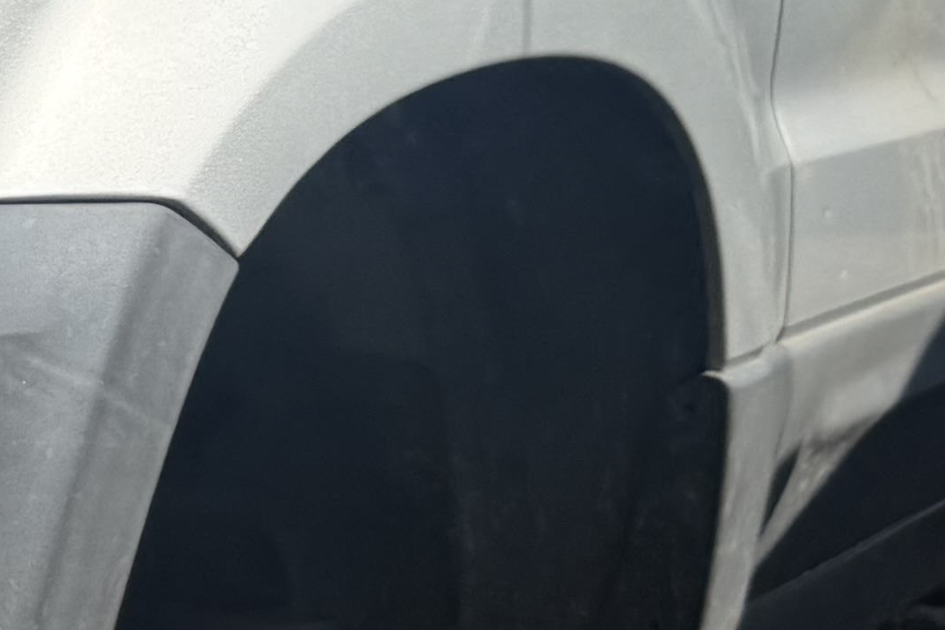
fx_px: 3543
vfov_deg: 10.1
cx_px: -619
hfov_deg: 13.9
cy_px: -46
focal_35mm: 135
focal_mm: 6.76
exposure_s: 1/3953
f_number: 1.78
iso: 80
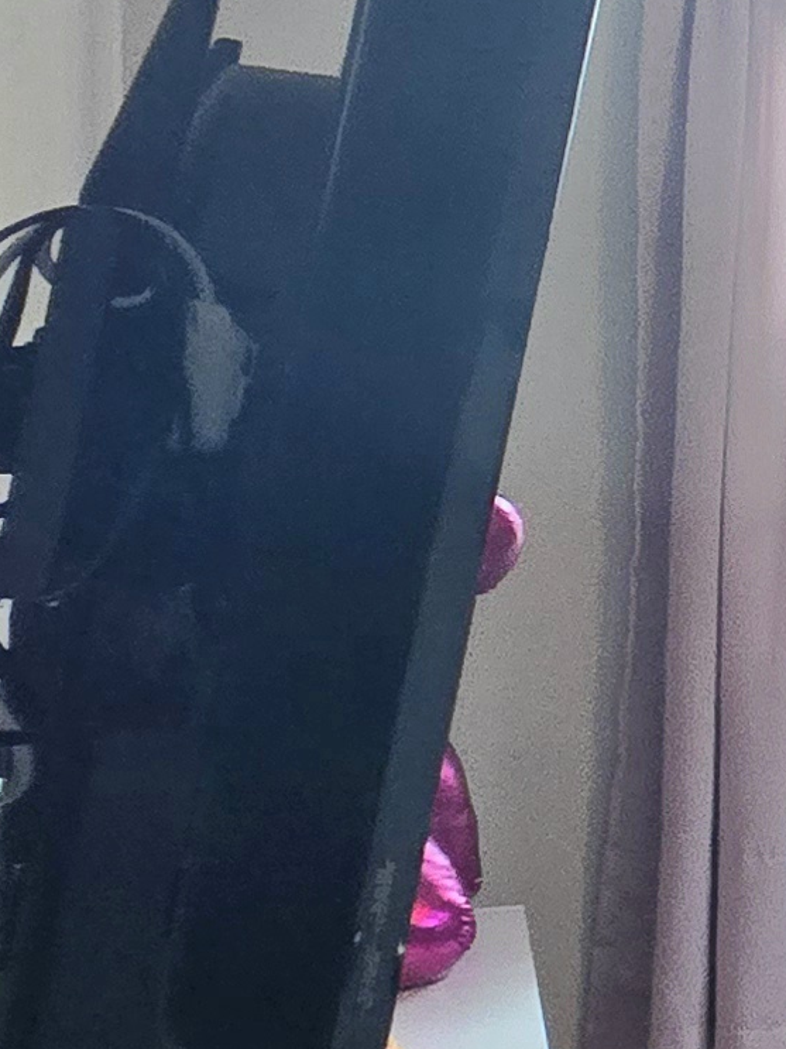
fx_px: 2120
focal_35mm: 70
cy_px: 517
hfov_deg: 10.1
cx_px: 2635
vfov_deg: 27.8
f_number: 2.2
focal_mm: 2.2
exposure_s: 1/60.2
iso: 200
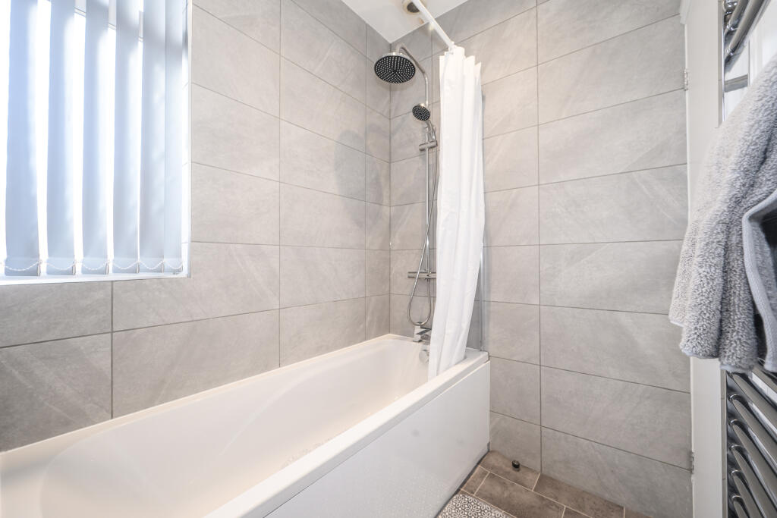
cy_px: 259
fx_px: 305
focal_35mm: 14
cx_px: 388
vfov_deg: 80.7
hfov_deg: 103.8
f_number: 8
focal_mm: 14
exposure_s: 1/10
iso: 640
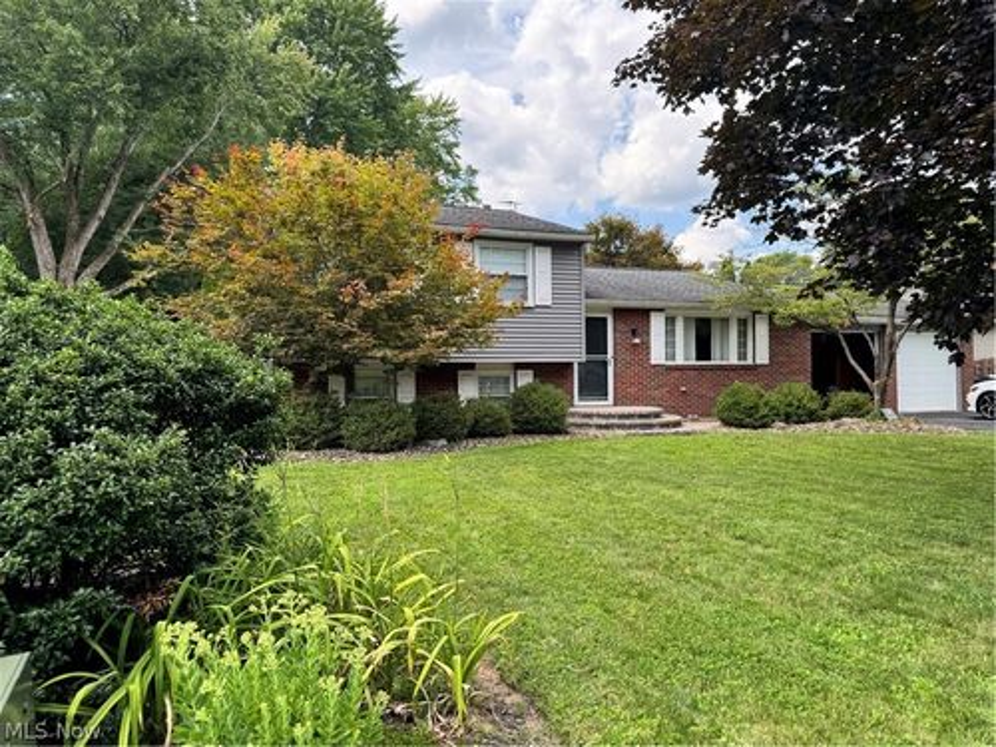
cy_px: 374
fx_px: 691
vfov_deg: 56.8
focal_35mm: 24
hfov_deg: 71.6
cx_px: 498
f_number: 1.78
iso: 80
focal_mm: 6.76
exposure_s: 1/853
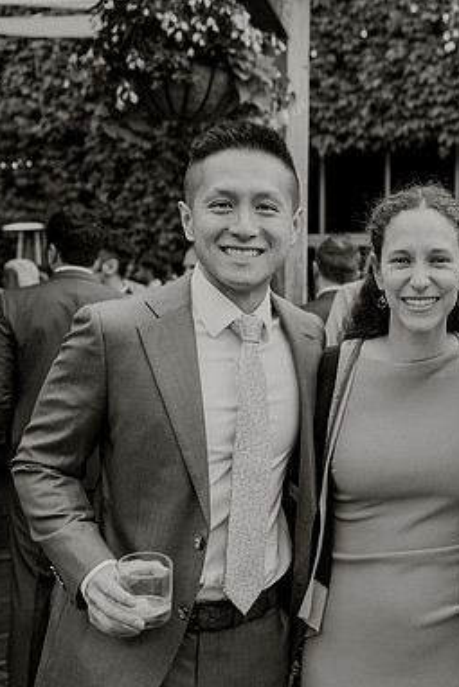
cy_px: 373
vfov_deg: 30.1
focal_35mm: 67
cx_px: 488
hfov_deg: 19.6
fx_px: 1280
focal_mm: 39
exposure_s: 1/400
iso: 200
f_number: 3.5
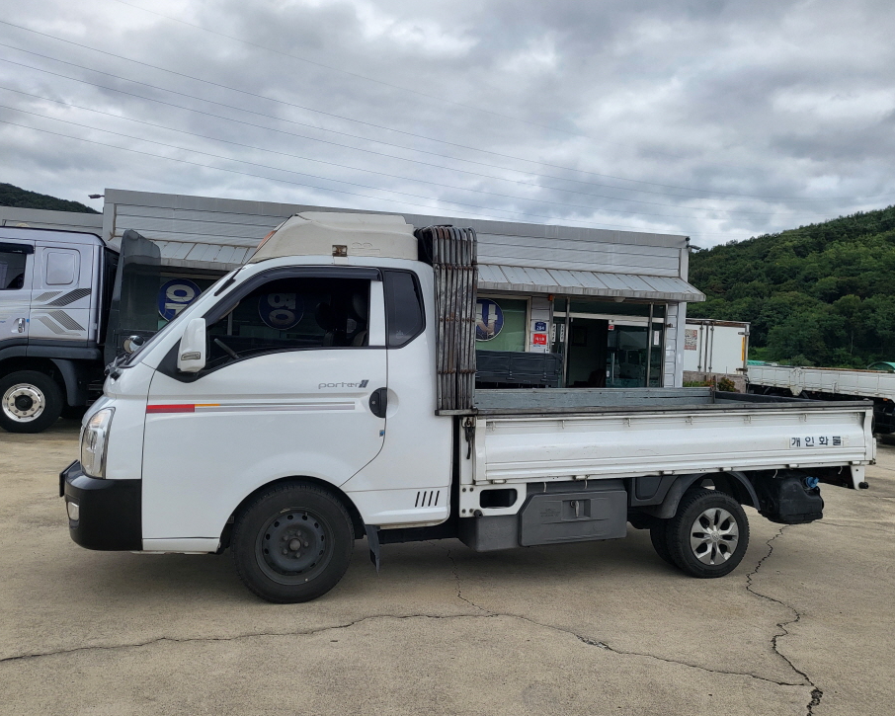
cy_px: 357
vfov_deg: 51.5
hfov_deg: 62.2
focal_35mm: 28
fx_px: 742
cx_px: 465
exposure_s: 1/1105
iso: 50
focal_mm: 4.25
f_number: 1.8
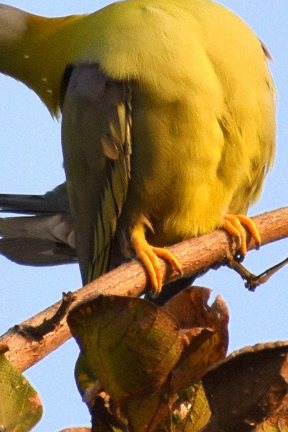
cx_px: 86
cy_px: 159
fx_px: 8807
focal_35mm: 734
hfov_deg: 1.9
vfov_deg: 2.8
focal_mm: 300
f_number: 6.3
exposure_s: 1/1600
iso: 800
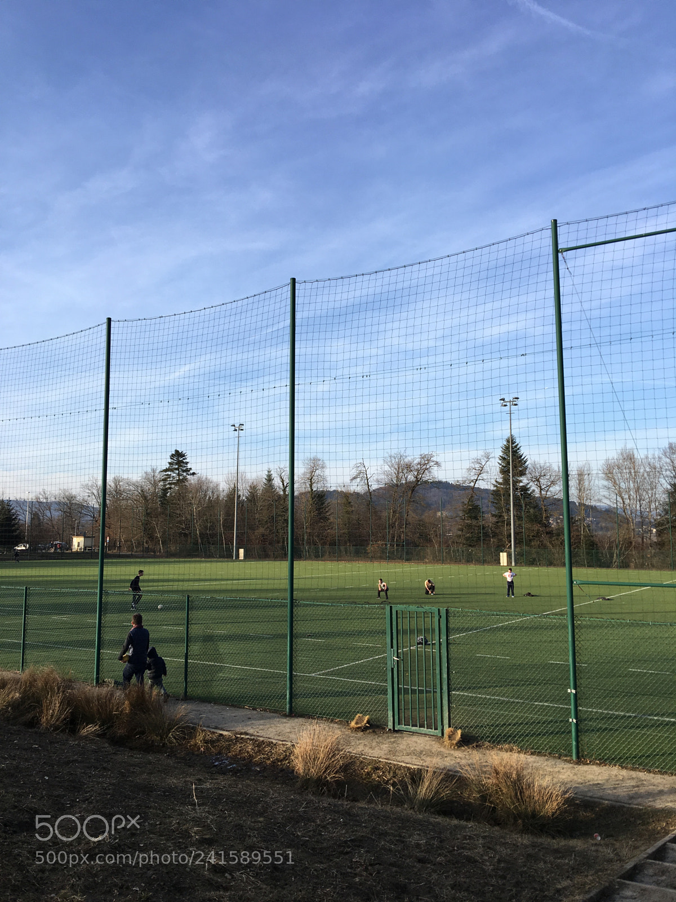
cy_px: 451
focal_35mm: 29
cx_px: 338
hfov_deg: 48.2
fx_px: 755
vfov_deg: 61.7
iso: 25
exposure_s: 1/663
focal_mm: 4.15
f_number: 2.2
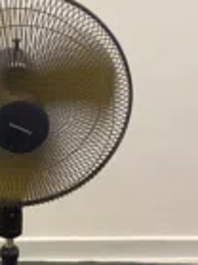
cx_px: 13
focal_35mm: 75
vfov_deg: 25.7
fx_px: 573
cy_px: 198
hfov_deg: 19.2
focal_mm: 4.25
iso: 100
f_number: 1.8
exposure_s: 1/50
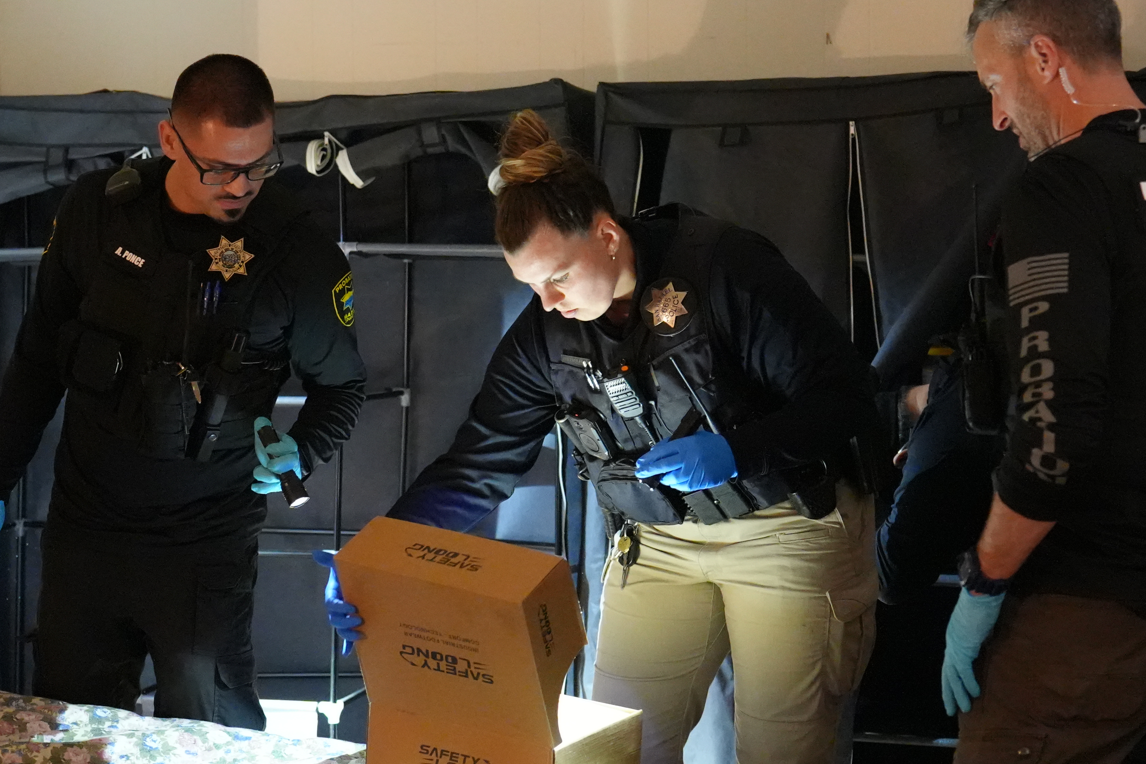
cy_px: 378
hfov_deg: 28.5
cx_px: 559
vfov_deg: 19.2
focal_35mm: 71
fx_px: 2260
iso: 12800
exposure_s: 1/160
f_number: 2.5
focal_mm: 35
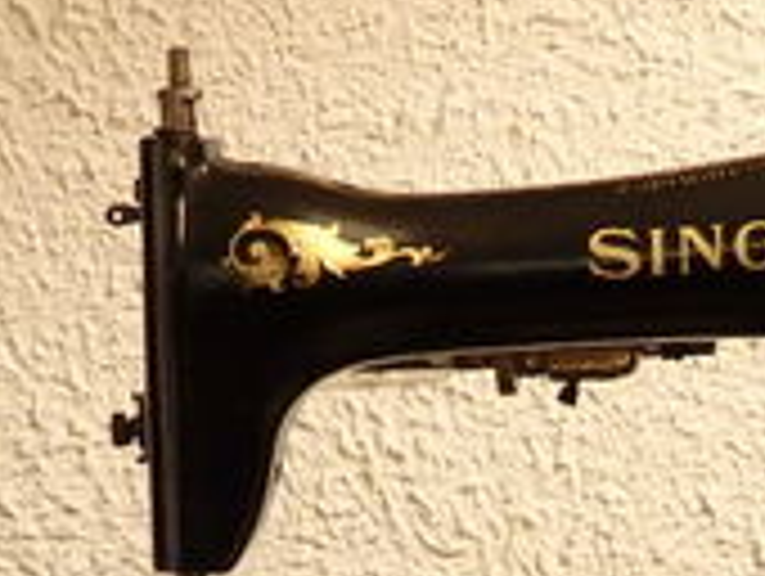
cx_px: 536
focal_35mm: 141
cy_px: 760
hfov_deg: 13.9
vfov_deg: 10.3
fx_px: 3120
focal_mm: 7.3
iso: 800
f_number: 3.7
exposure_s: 1/20
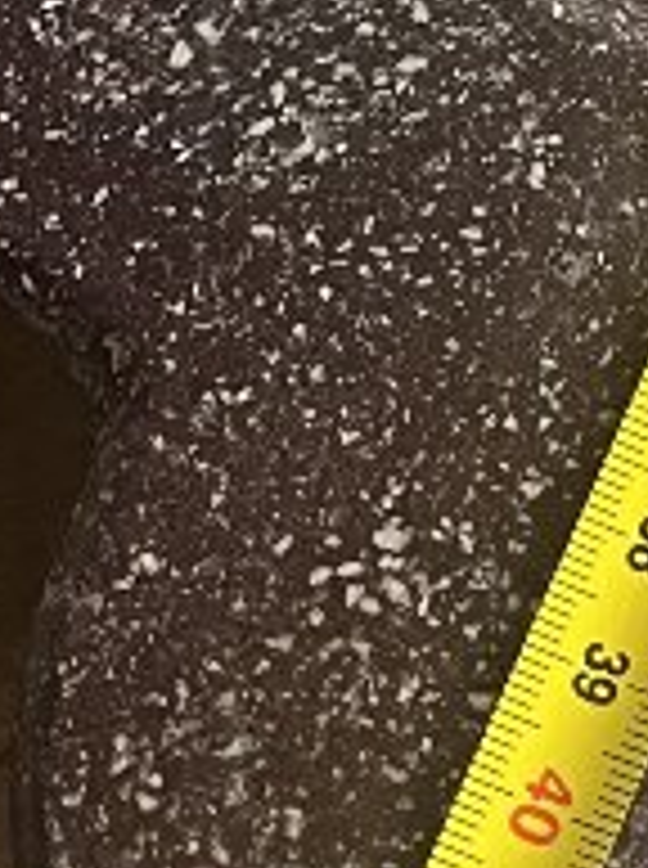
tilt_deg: -64.0
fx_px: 4057
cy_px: -616
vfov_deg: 11.5
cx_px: 1310
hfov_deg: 8.6
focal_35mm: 162
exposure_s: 1/60
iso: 160
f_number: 1.6
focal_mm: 5.1
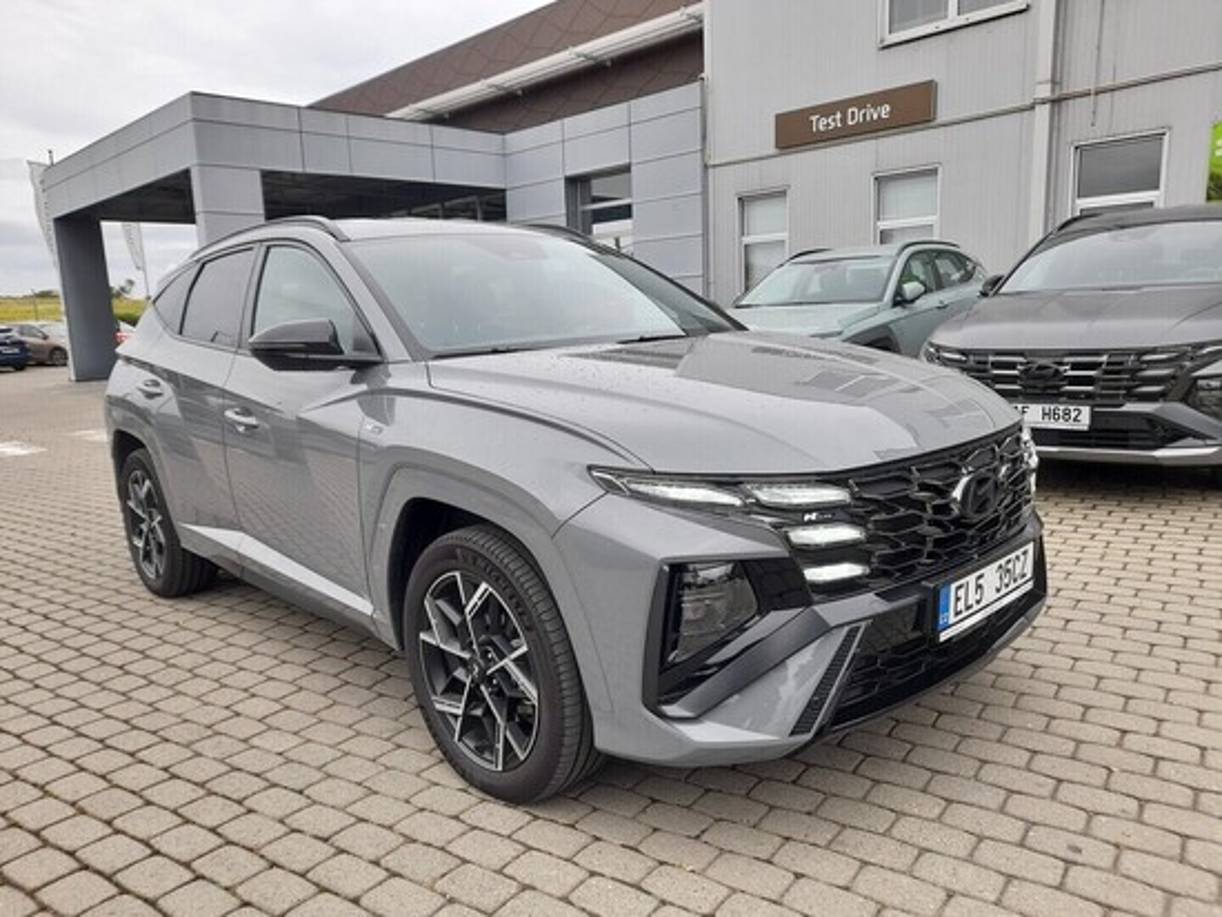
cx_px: 611
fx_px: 883
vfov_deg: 54.9
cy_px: 458
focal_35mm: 25
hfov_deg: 69.4
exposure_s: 1/176
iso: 20
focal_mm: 4.6
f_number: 2
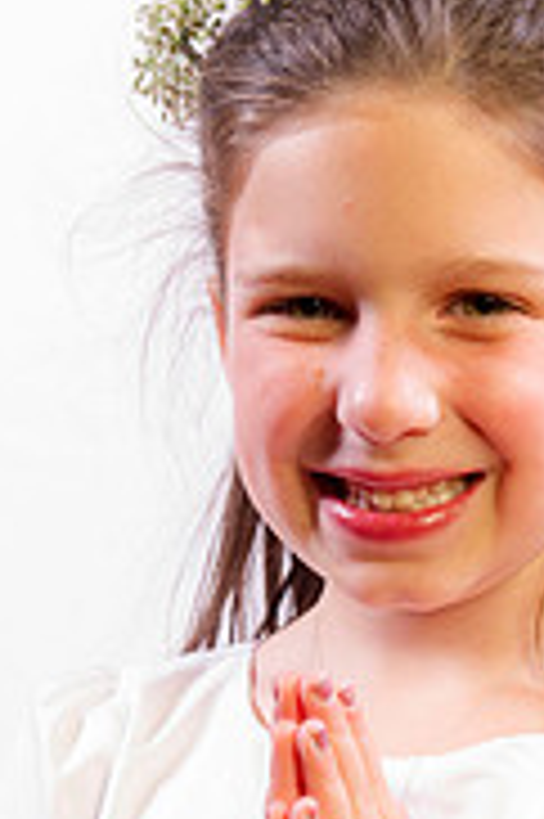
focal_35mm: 153
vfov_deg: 13.4
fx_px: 3474
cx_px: 398
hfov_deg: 8.9
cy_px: 639
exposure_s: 1/160
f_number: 7.1
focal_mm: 62
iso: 100
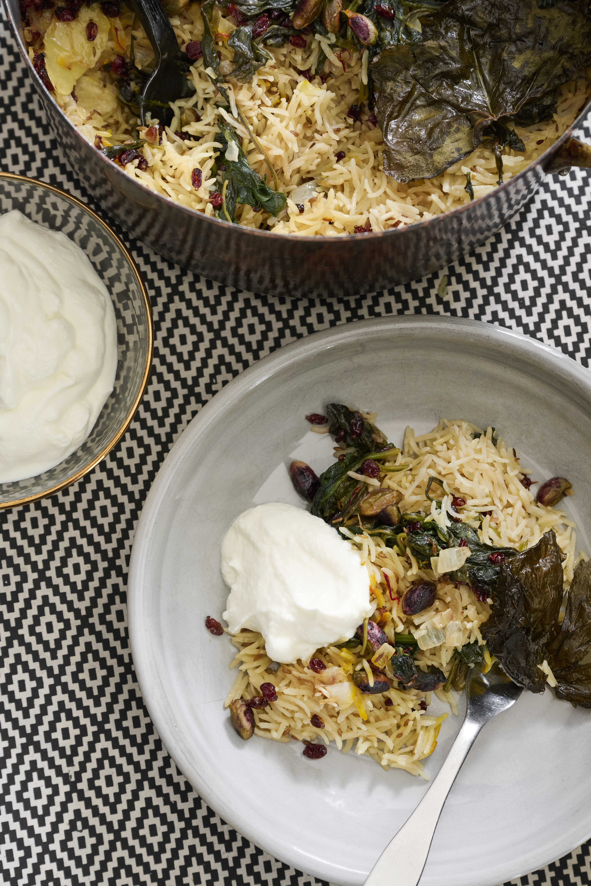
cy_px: 443
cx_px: 296
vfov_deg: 28.8
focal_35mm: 70
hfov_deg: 19.5
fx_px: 1724
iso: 400
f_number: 6.3
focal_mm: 70
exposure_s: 1/50
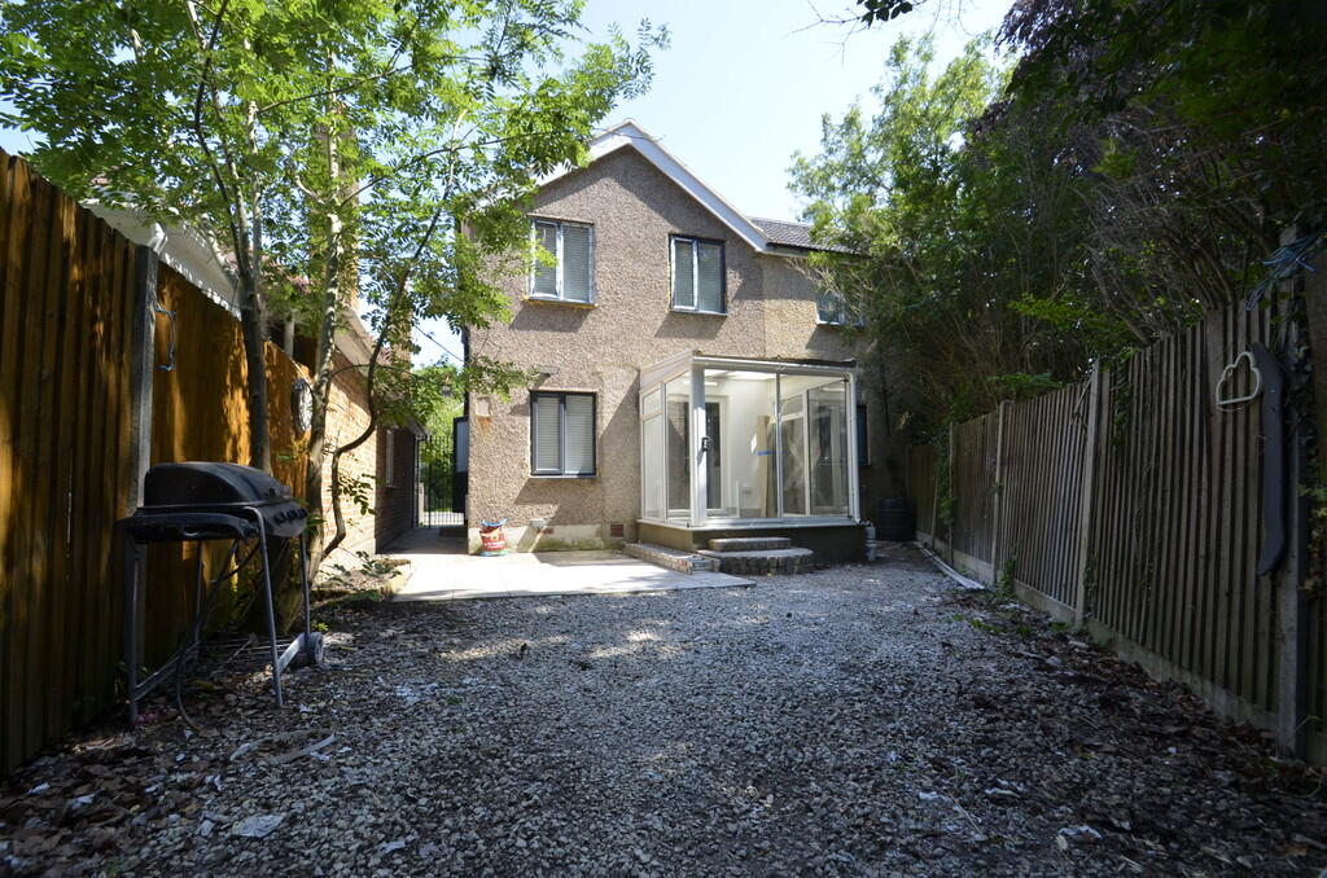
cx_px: 664
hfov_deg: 100.5
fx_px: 552
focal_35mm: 15
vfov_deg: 77.1
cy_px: 439
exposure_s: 1/200
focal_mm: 10
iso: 200
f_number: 7.1
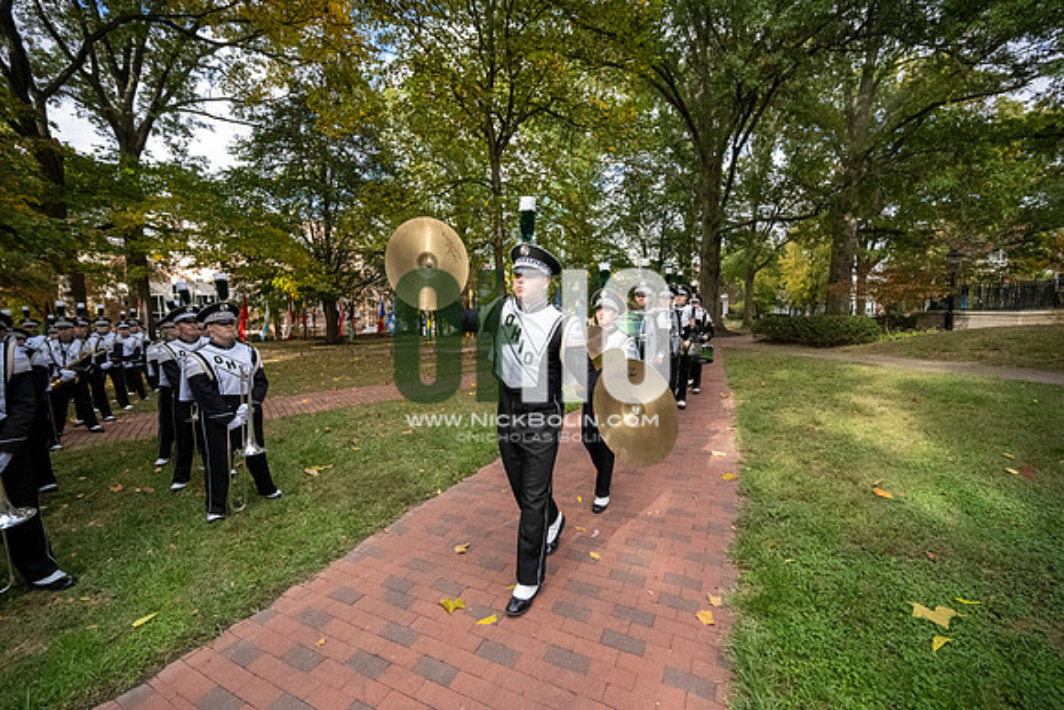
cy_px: 355
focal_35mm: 14
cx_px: 532
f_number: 4
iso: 6400
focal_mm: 14
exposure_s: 1/8000
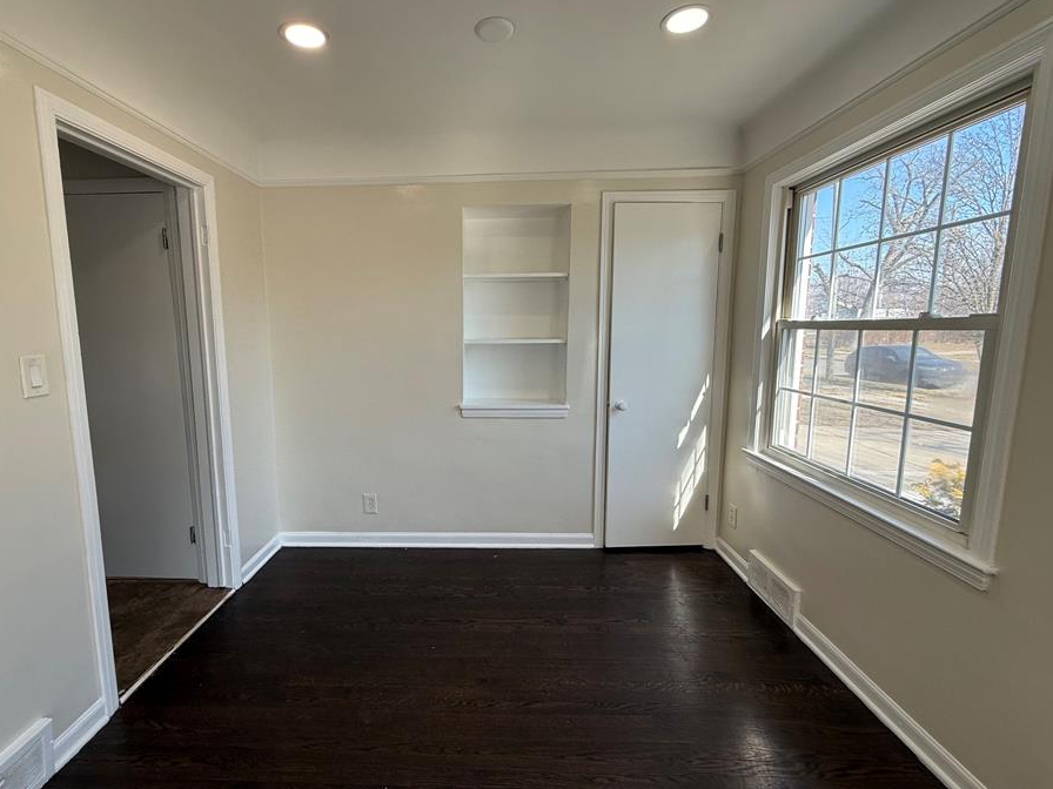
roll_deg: +0.9
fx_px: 487
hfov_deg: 94.3
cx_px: 483
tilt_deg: -6.2
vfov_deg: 78.1
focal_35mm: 16
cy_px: 389
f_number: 2.2
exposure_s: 1/217
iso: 64
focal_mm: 2.22
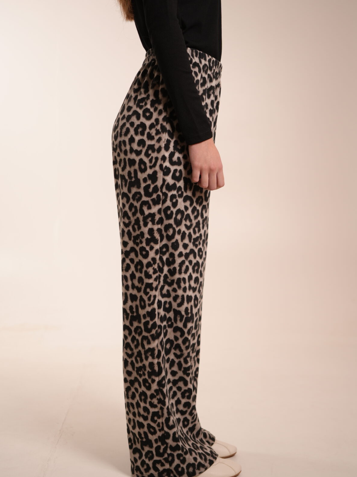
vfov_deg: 34.9
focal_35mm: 55
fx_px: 756
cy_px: 256
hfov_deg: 26.6
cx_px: 176
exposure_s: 1/125
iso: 400
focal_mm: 50
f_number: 2.8
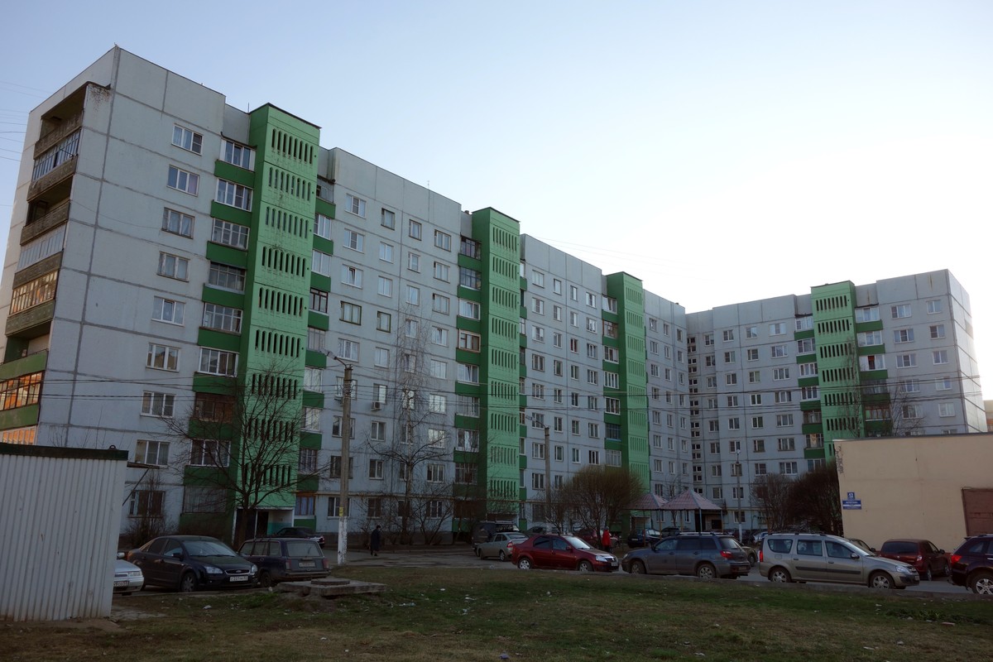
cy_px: 331
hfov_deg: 65.5
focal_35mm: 28
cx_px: 496
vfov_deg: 46.4
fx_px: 772
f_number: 5.6
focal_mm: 10.4
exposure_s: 1/200
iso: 125
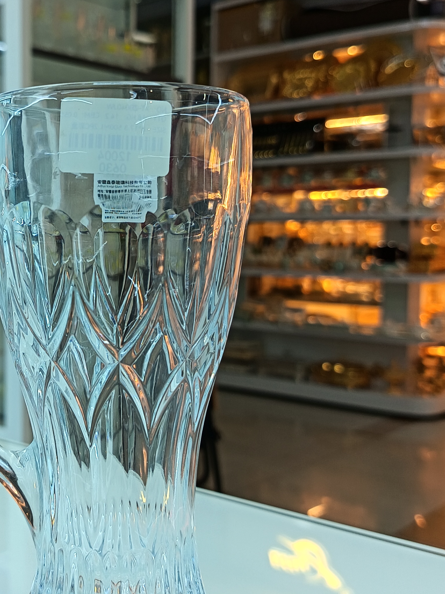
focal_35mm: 47
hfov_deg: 30.2
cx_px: 95
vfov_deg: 40.4
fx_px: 806
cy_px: 279
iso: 378
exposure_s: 1/100
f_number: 1.75
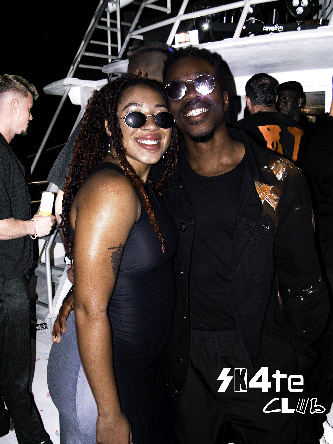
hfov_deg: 40.7
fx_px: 449
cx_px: 166
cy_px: 222
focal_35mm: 35
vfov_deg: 52.6
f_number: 2.8
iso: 100
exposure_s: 1/60
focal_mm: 8.9
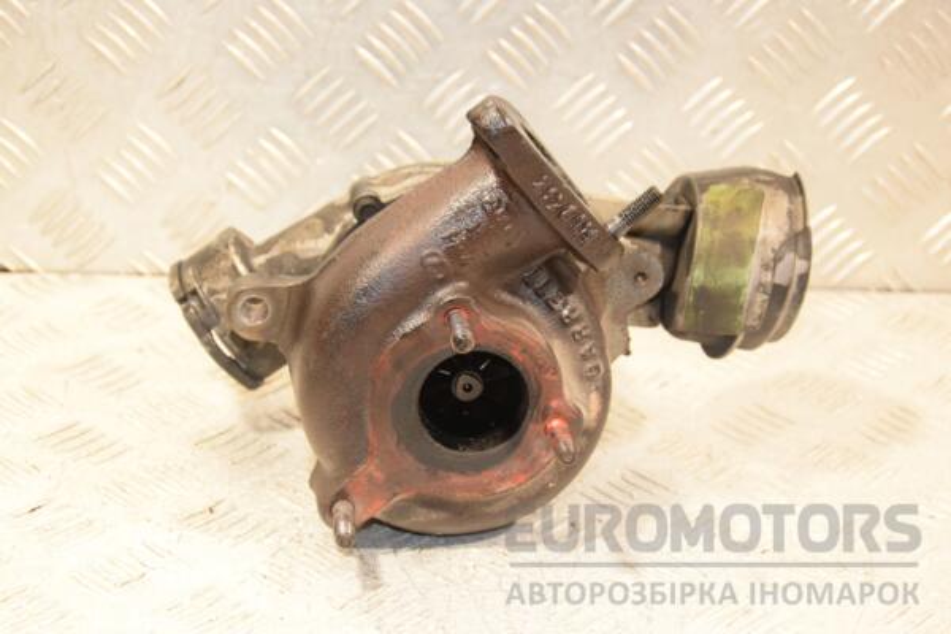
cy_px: 317
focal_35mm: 75
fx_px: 1981
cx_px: 476
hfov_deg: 27.0
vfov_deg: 18.2
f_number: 5.6
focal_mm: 50
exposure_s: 1/160
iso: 1600
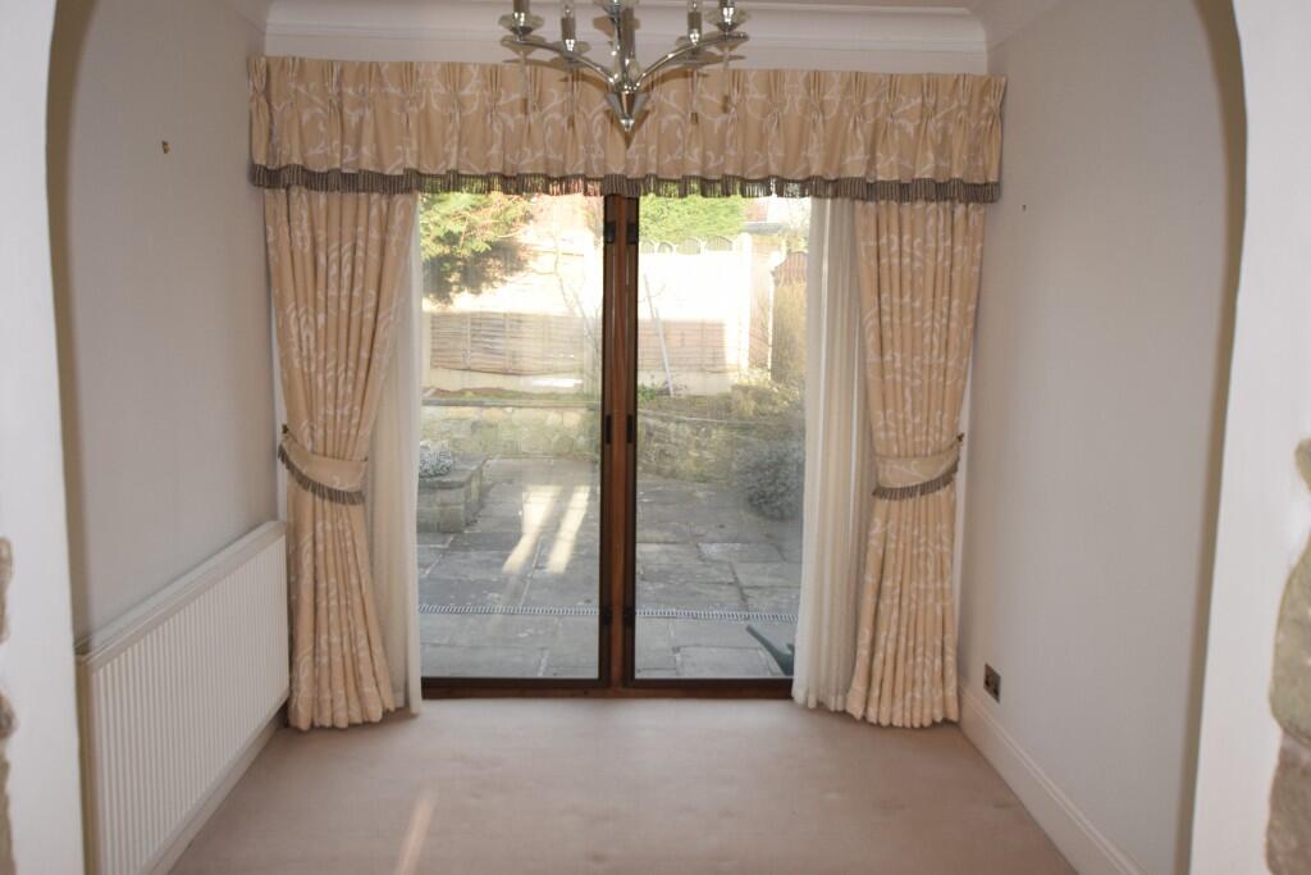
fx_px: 1093
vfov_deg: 43.6
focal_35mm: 30
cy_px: 438
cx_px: 656
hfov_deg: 61.9
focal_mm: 20
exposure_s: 1/125
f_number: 5.6
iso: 220
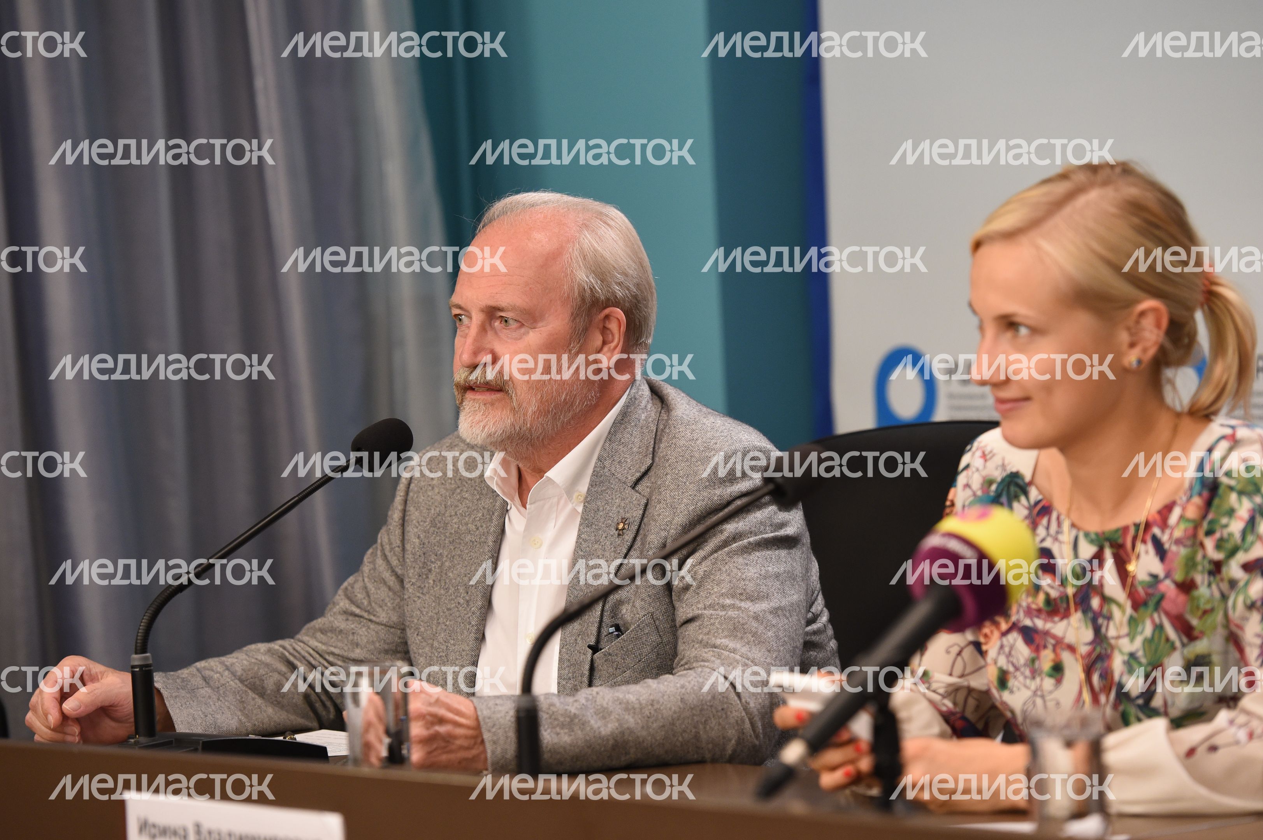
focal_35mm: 140
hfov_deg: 14.7
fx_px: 4909
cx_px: 632
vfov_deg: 9.8
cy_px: 420
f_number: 4.5
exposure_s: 1/320
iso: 2500
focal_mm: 140
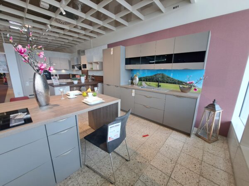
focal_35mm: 13
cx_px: 124
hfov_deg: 106.2
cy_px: 93
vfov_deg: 89.9
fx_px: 94
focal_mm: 1.74
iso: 50
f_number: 2.2
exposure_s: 1/50
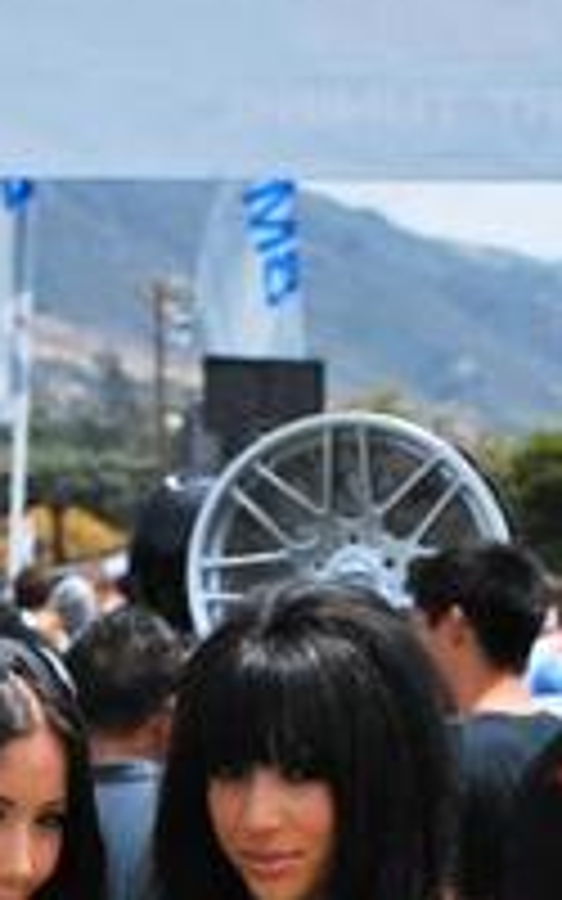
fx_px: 8235
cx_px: 171
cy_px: 1100
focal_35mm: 336
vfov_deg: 6.2
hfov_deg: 3.9
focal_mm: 55
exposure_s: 1/1250
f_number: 5.6
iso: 400
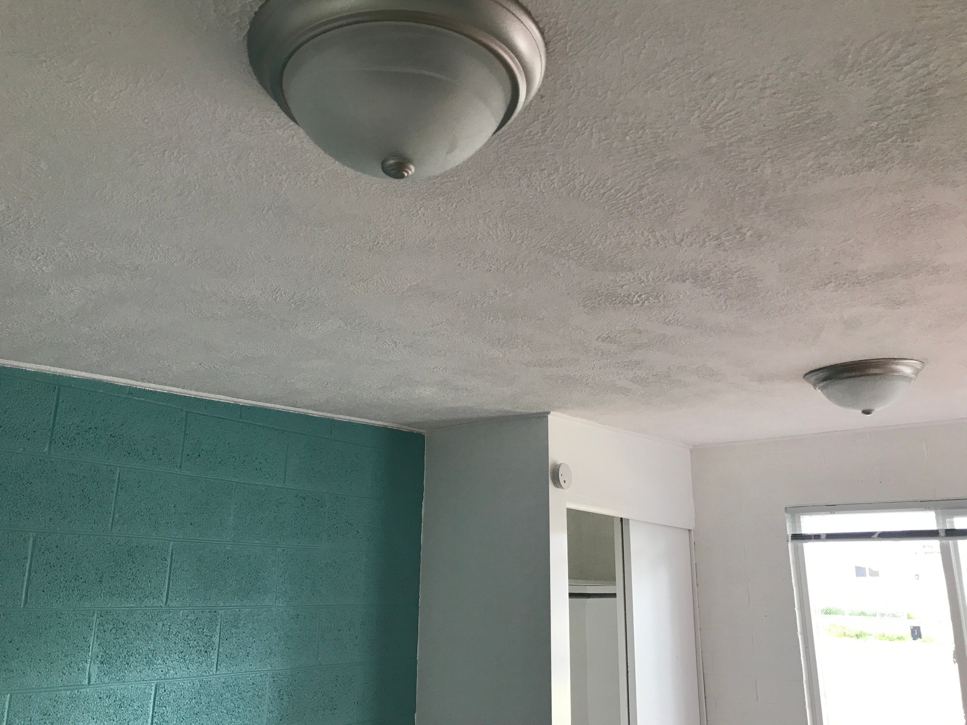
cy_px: 362
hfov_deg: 63.4
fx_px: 782
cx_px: 484
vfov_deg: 49.7
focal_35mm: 28
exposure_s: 1/30
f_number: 1.8
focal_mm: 3.99
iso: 25
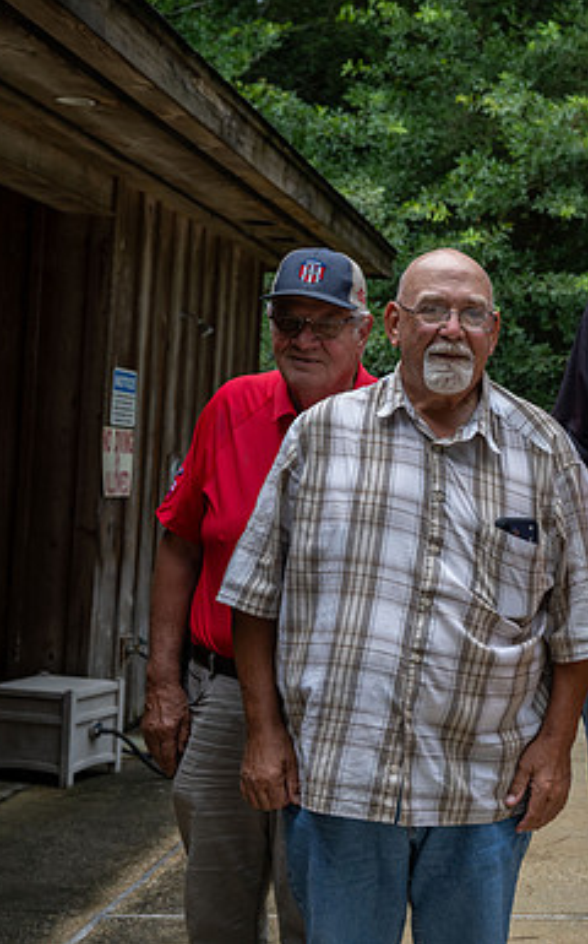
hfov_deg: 19.5
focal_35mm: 63
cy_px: 472
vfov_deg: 32.5
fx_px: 1618
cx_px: 693
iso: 560
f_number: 5
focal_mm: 41
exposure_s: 1/100
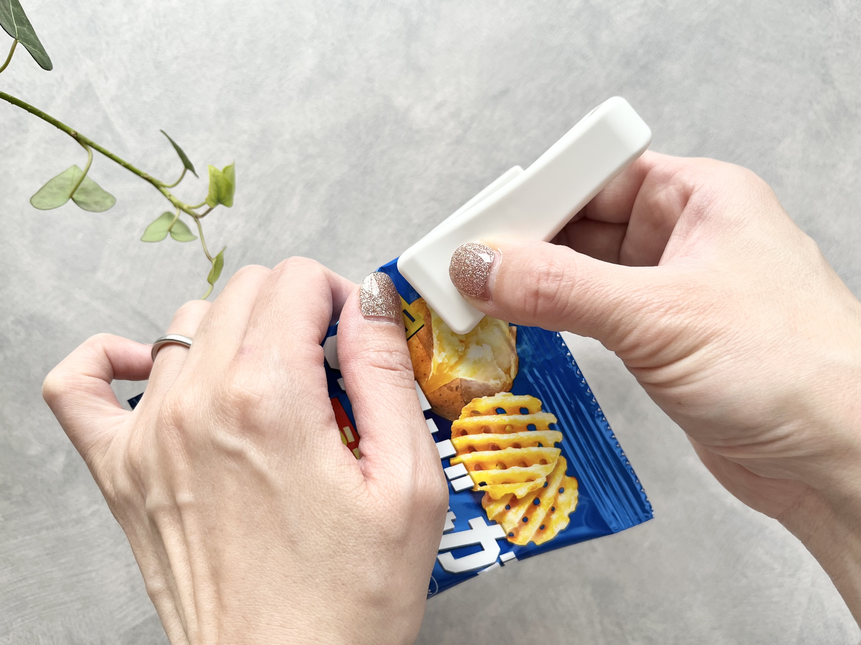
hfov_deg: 67.3
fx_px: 647
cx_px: 430
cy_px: 322
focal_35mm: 26
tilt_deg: -86.2
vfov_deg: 53.1
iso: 40
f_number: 1.6
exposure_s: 1/279
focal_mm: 5.1
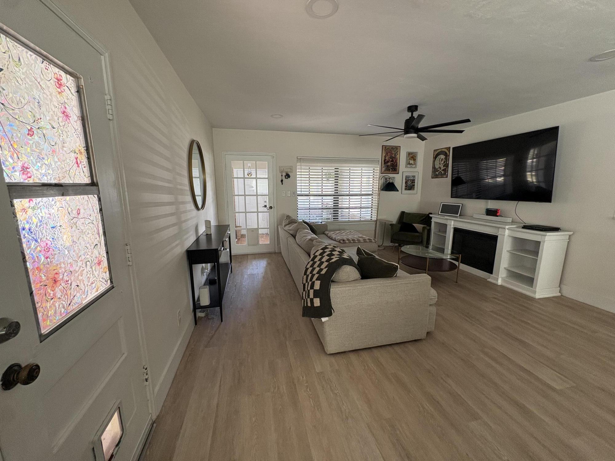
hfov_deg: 102.1
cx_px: 308
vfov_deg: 85.7
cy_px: 230
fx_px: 249
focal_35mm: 14
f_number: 2.2
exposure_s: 1/86
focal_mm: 2.22
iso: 200
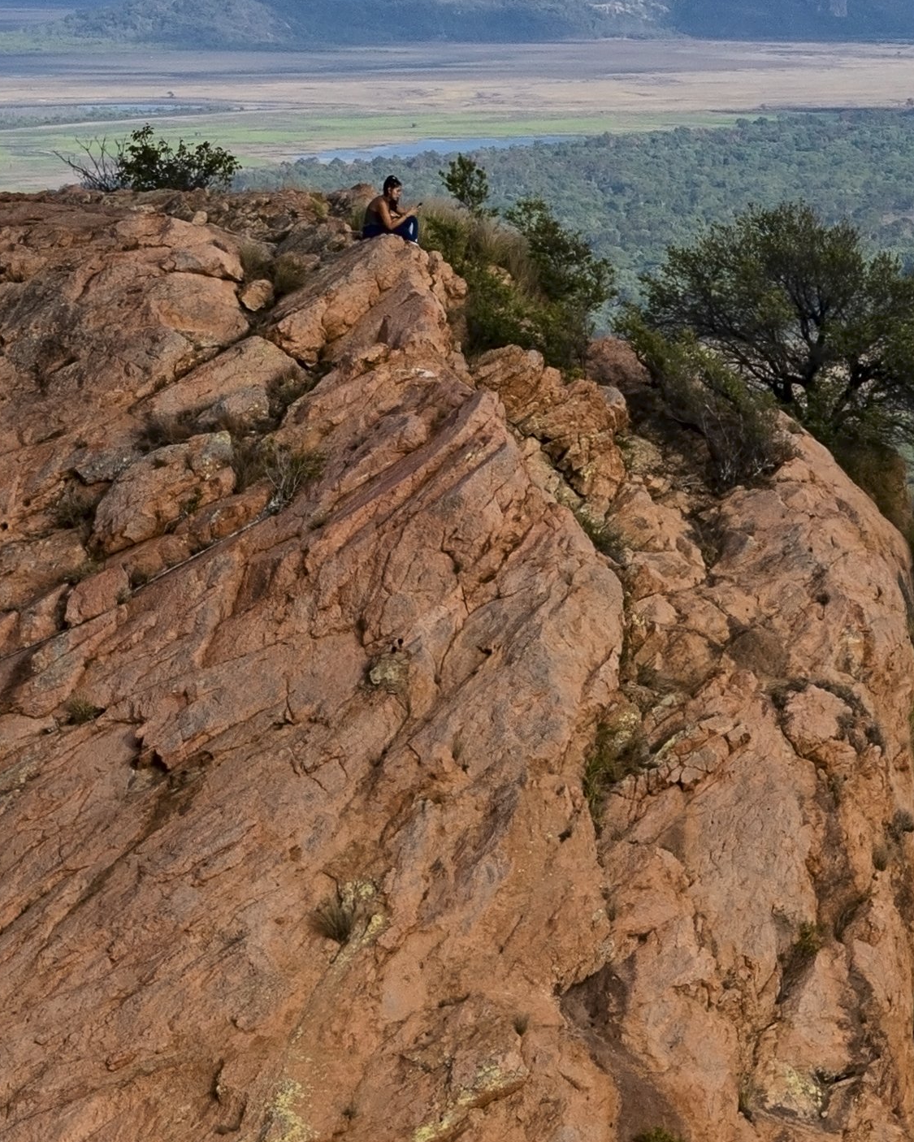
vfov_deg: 7.6
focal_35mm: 253
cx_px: 2376
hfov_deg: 5.8
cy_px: 608
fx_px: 8554
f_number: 14
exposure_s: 1/100
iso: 100
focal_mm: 52
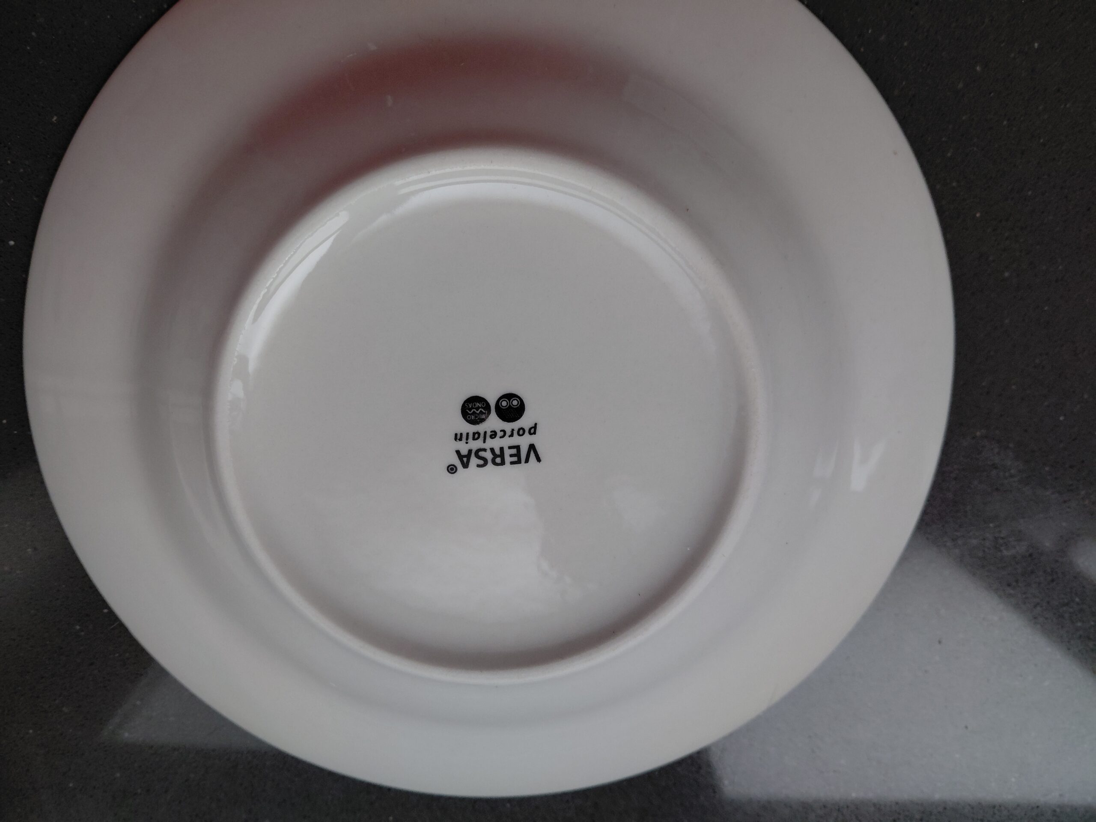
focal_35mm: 25
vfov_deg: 54.9
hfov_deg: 69.4
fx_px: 792
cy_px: 411
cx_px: 548
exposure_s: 1/100
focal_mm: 4.69
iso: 160
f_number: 1.8
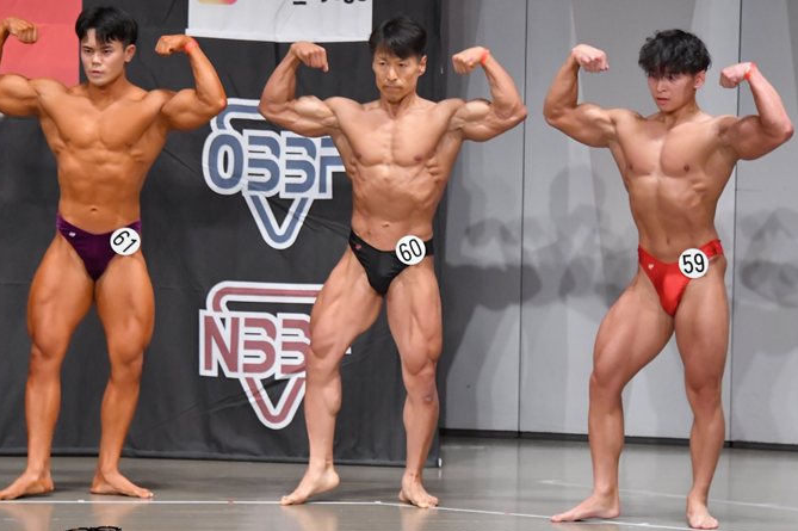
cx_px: 451
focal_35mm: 234
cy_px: 270
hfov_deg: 8.8
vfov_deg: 5.9
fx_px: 5183
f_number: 5.6
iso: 6400
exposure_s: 1/400
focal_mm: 135
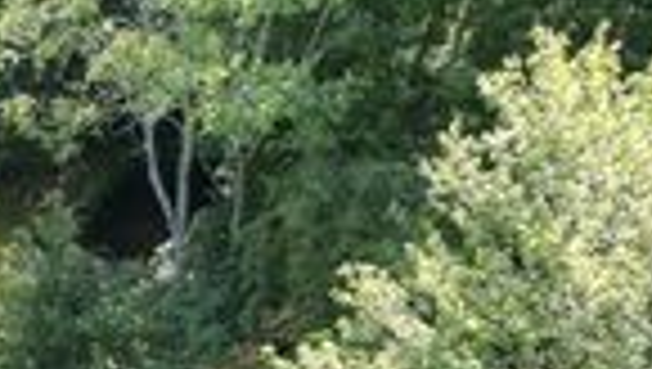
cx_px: -274
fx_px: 1558
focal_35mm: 90
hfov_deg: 20.7
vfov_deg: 11.7
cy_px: 799
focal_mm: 6.72
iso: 100
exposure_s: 1/400
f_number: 1.7
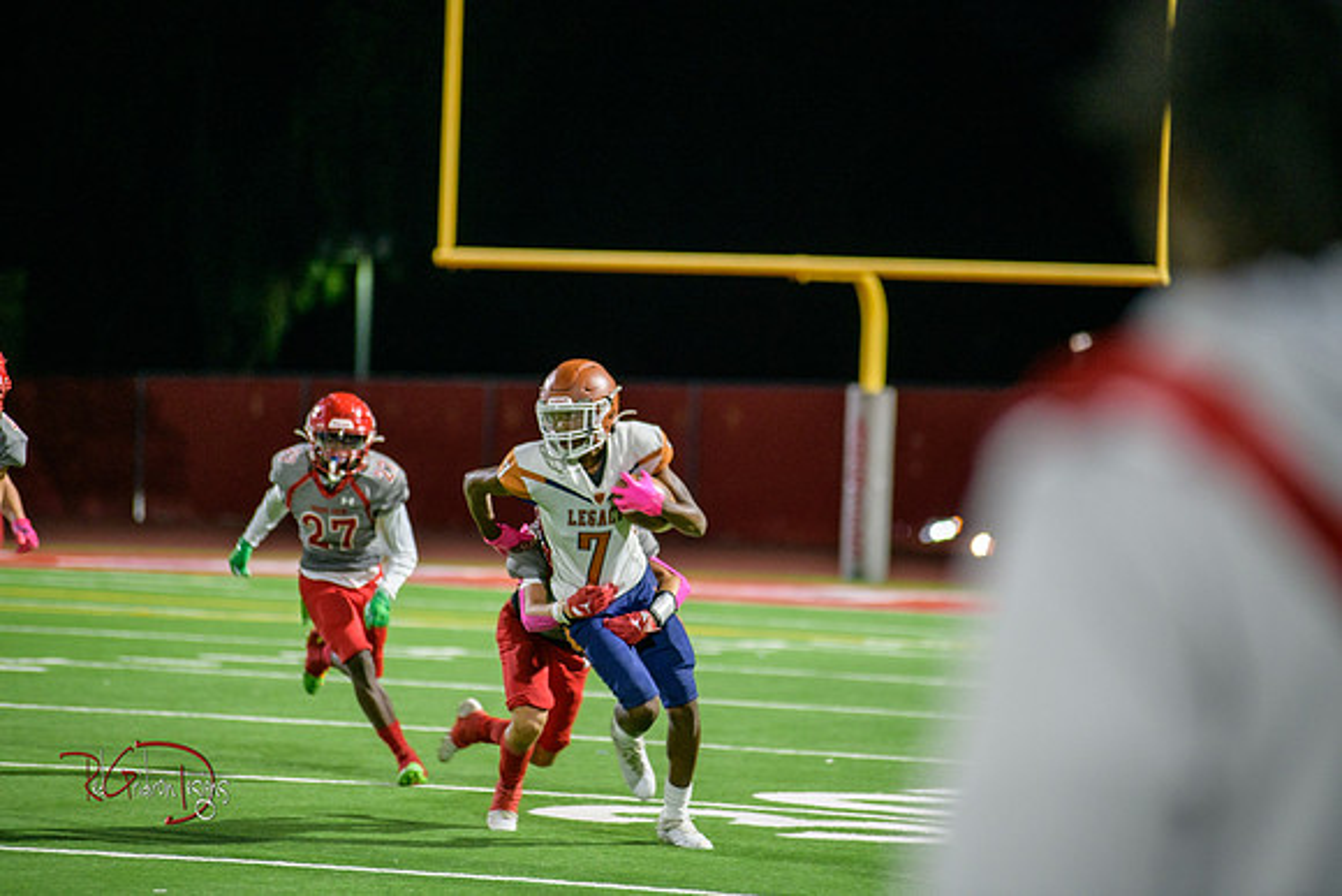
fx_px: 7457
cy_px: 448
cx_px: 671
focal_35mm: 200
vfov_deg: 6.9
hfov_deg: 10.3
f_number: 2.8
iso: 1600
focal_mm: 200
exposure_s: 1/250
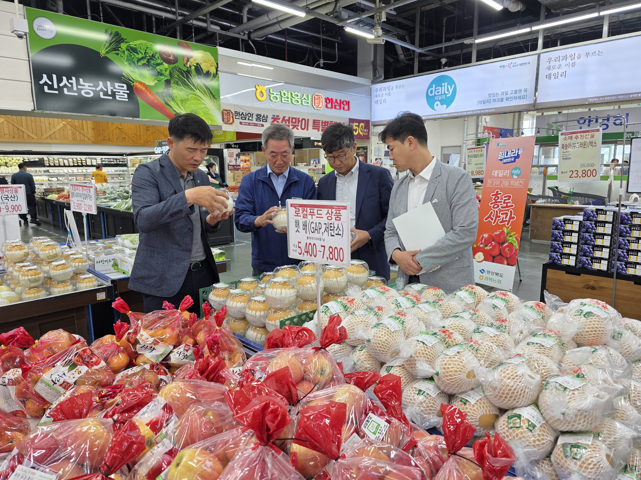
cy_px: 240
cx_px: 320
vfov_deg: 58.9
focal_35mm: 23
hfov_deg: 73.9
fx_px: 426
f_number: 1.7
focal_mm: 6.3
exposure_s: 1/120
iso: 50
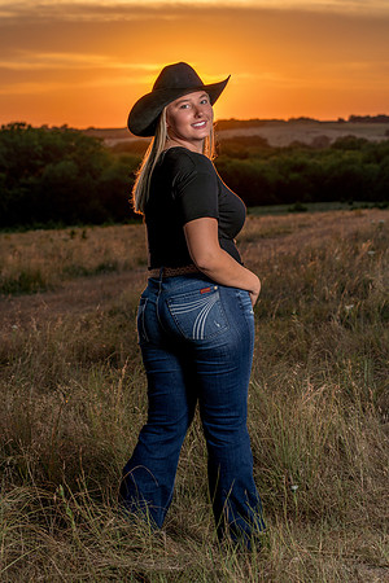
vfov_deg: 25.4
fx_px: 1297
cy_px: 292
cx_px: 194
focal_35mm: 80
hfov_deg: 17.1
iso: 100
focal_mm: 80
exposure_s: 1/250
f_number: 6.3
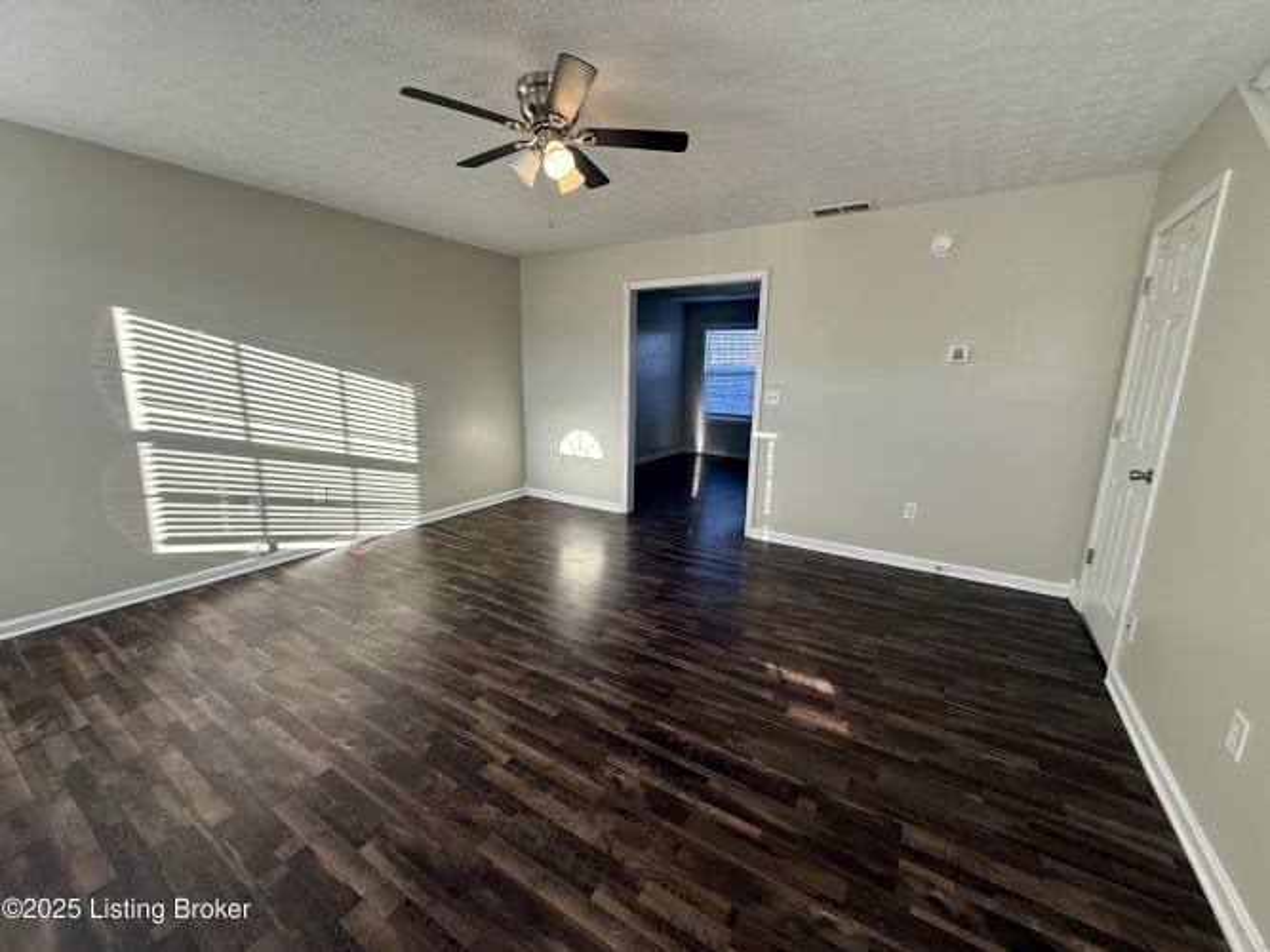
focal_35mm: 14
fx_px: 514
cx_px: 635
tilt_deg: -11.4
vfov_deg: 85.7
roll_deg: -0.8
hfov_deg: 102.1
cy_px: 476
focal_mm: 2.22
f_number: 2.2
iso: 80
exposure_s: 1/120
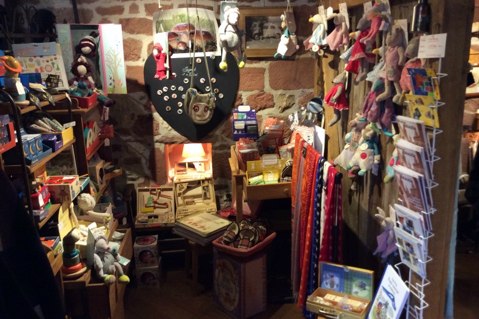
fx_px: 452
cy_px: 160
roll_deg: +1.9
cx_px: 239
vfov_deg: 38.9
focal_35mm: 34
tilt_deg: -15.7
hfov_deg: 55.8
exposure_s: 1/25
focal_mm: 3.3
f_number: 2.4
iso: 160
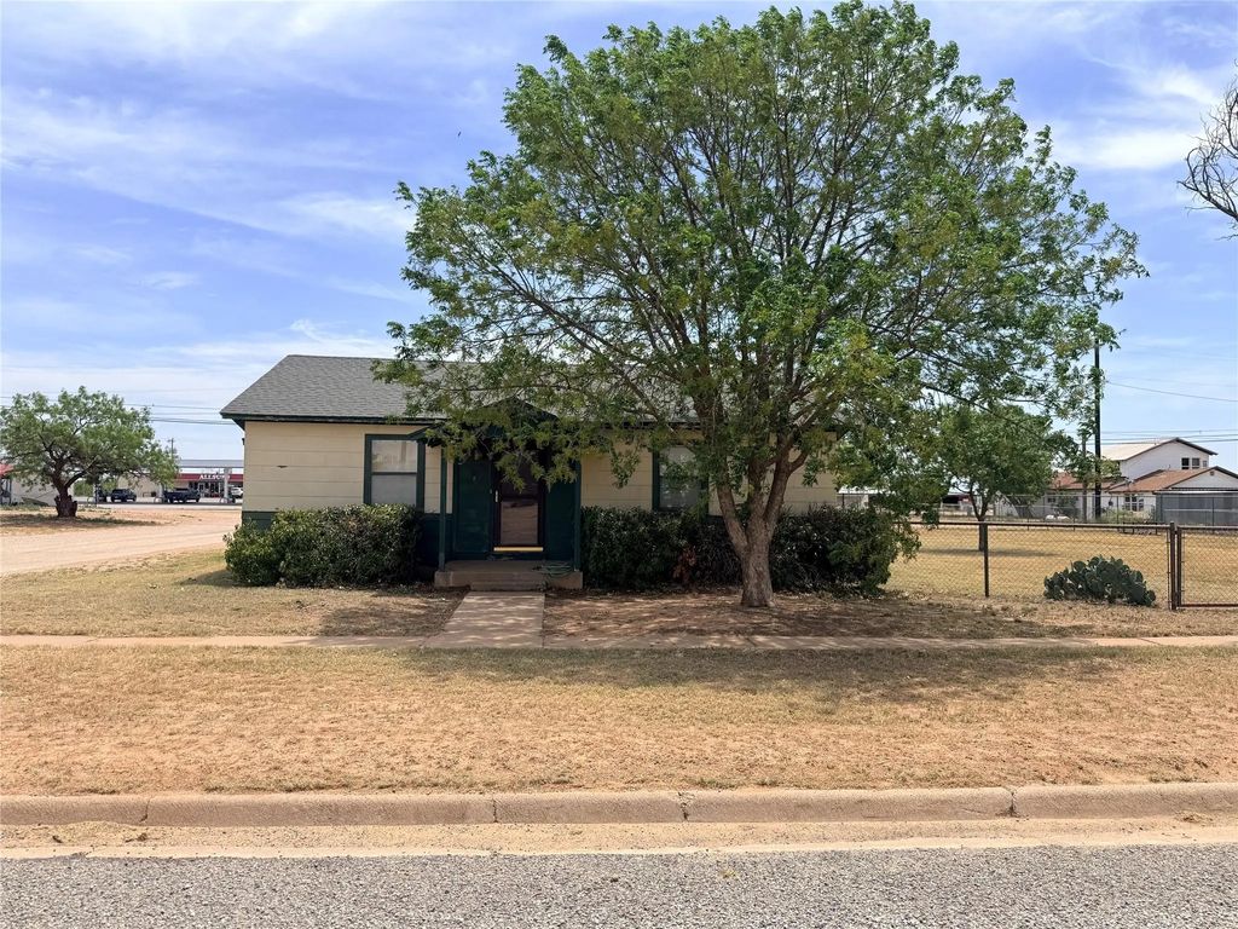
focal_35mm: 24
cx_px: 619
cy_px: 464
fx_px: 858
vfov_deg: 56.8
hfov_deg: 71.6
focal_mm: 6.76
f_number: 1.78
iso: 80
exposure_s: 1/3145
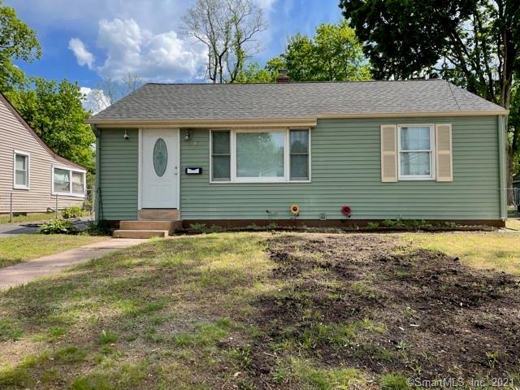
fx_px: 391
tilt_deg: +1.8
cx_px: 260
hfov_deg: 67.3
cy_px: 195
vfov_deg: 53.1
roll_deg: +0.3
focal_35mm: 26
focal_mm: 4.2
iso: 32
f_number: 1.6
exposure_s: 1/1618
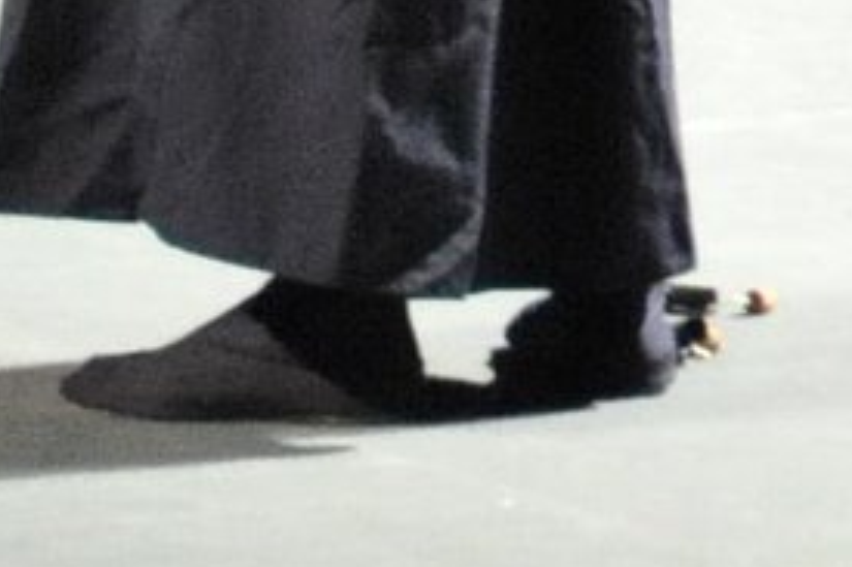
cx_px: 679
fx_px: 29967
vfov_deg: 1.1
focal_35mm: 1267
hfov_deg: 1.6
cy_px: -723
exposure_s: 1/40
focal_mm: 170
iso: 6400
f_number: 5.6
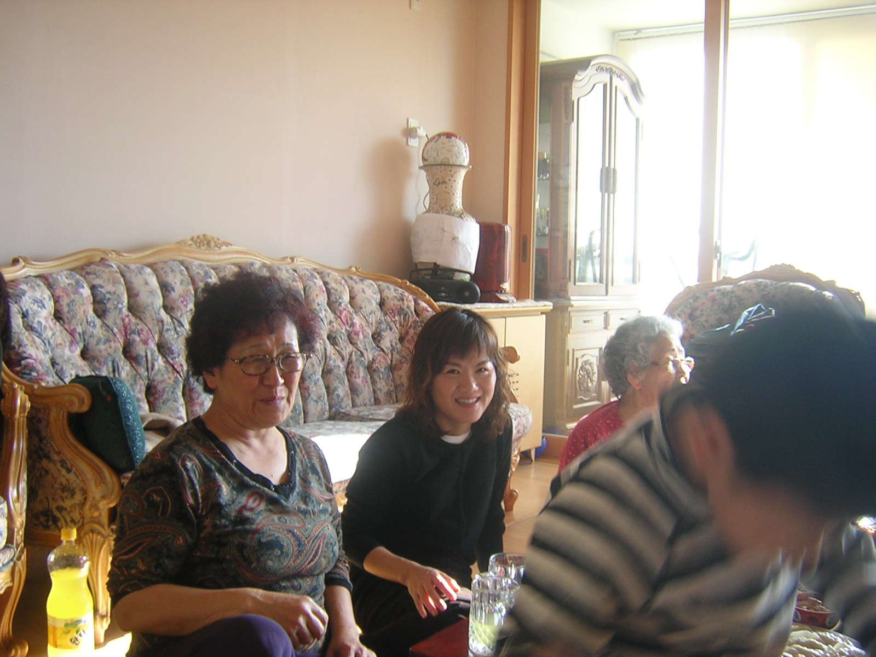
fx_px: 911
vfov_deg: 39.7
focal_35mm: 36
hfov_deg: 51.4
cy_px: 328
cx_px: 438
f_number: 2.6
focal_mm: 4.7
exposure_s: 1/33.4
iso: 100
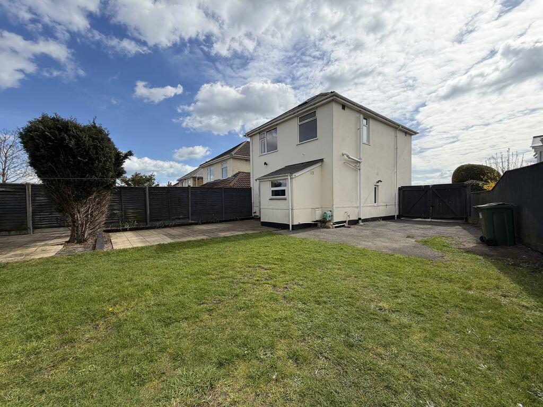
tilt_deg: -1.6
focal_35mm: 14
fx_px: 220
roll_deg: +0.6
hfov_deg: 102.1
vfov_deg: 85.7
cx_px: 272
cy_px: 204
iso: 32
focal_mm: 2.22
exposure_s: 1/1368
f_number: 2.2
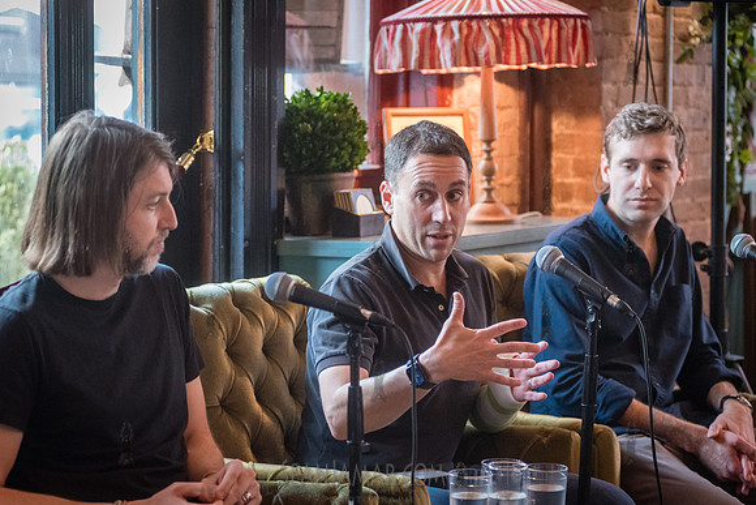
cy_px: 255
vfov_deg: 14.9
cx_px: 351
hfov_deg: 22.2
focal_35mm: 92
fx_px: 1926
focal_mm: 80
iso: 5000
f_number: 3.2
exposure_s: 1/200
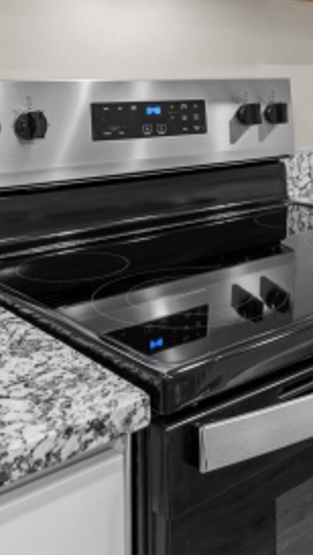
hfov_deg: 25.7
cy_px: 91
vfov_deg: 42.1
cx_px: 230
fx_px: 677
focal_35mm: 46
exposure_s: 1/1.25
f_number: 8
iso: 400
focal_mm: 16
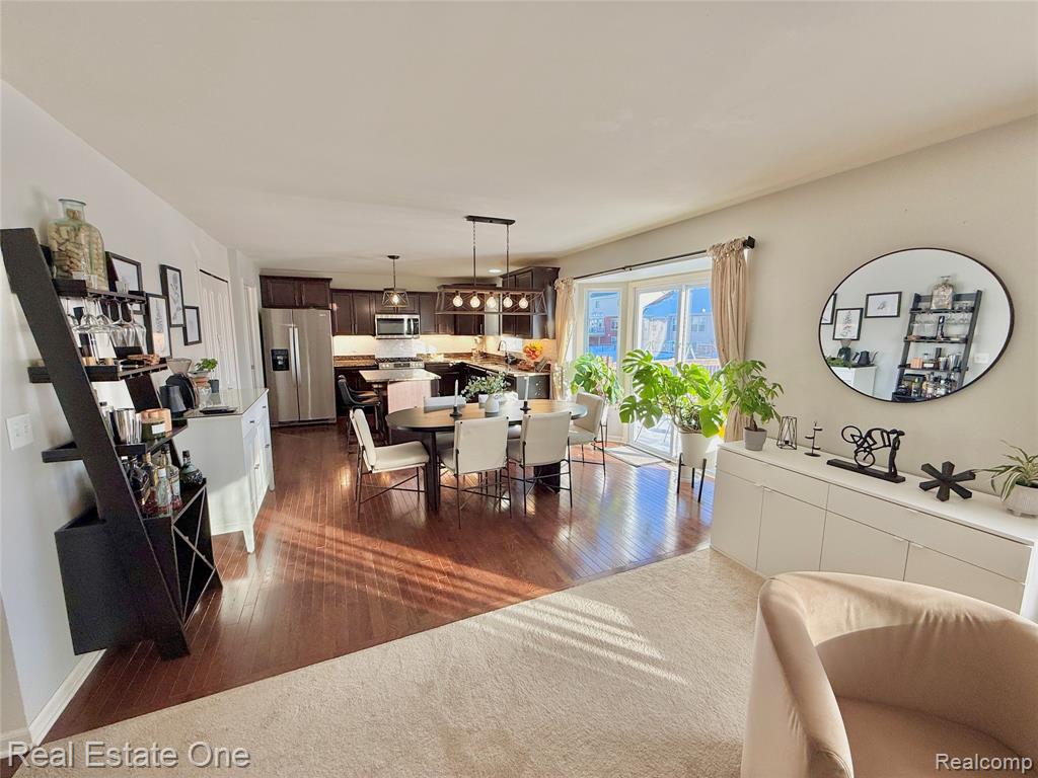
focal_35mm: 14
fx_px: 420
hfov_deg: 102.1
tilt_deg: -8.2
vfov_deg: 85.7
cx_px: 519
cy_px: 389
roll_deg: -0.1
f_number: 2.2
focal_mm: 2.22
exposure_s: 1/146
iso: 64
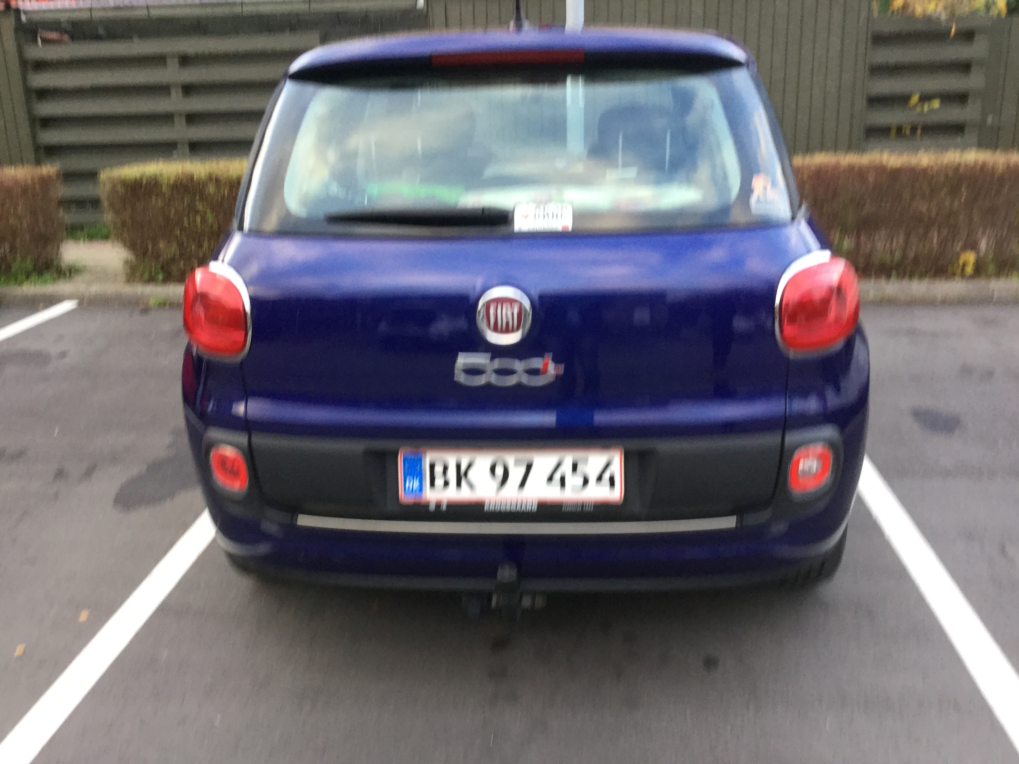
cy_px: 382
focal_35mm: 31
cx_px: 510
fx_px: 913
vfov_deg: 45.4
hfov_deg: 58.4
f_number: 2.4
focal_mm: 3.3
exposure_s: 1/33
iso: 40
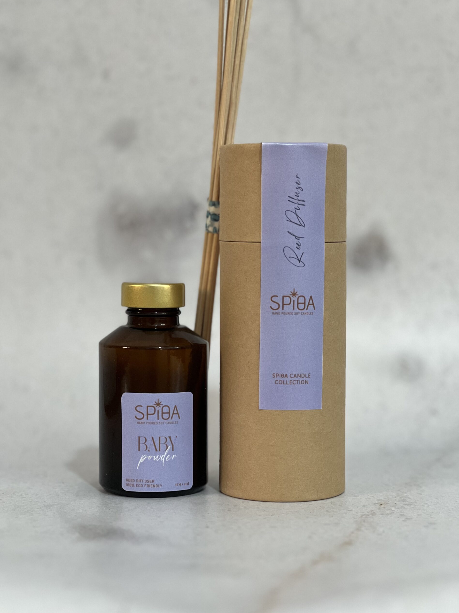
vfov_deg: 25.0
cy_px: 308
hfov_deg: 18.9
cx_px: 228
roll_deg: +0.4
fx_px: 1379
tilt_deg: -2.9
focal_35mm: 78
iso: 250
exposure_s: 1/79
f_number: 2.8
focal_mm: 9
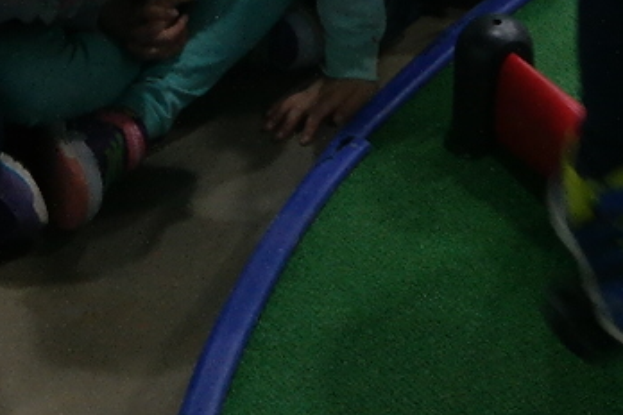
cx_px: 877
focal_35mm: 149
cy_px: -528
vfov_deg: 8.5
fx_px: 2578
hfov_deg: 13.2
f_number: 3.5
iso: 800
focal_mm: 20
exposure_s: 1/40
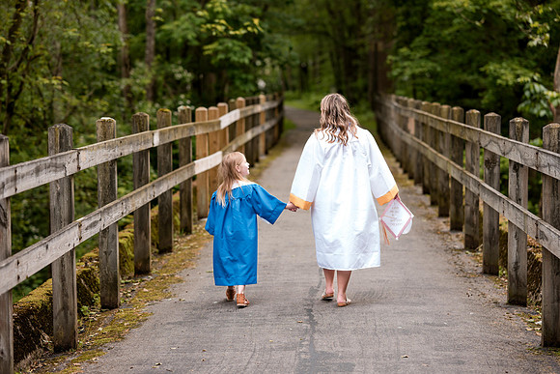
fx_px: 1438
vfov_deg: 14.8
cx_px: 279
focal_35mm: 92
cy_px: 184
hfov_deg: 22.0
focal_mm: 85
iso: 50
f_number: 2.2
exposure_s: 1/250
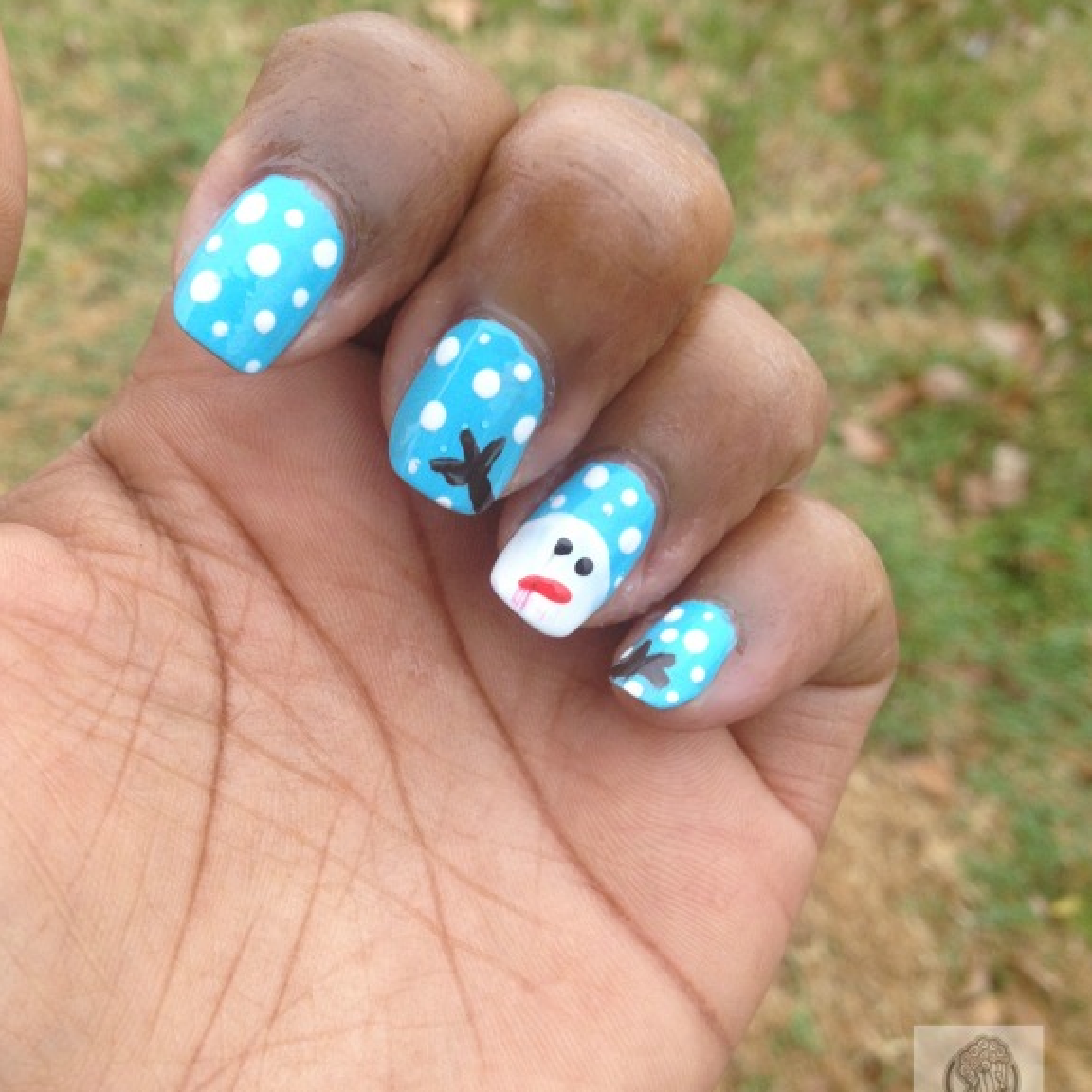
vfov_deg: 39.2
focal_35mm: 43
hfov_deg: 39.2
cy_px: 559
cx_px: 535
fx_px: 1535
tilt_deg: -46.9
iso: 64
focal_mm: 4.28
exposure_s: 1/120
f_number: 2.4
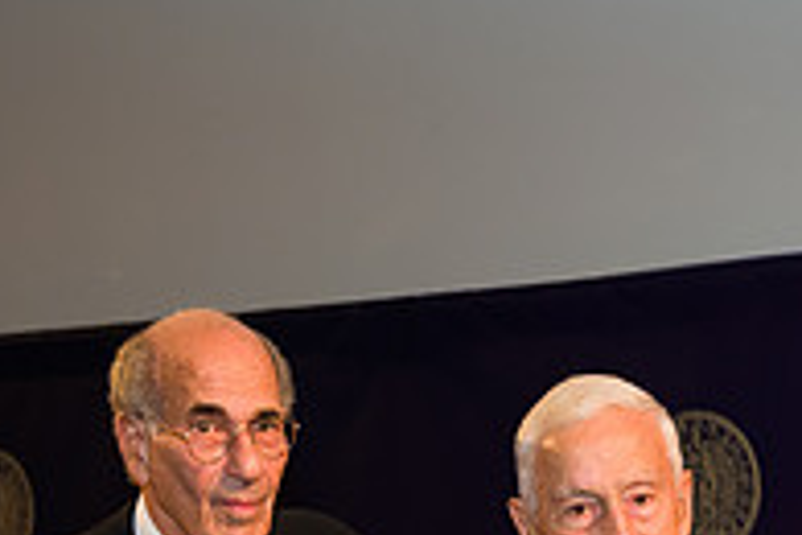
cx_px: 625
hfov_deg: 18.9
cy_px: 755
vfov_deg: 12.3
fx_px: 2384
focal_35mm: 107
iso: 1000
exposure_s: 1/125
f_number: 3.2
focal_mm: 36
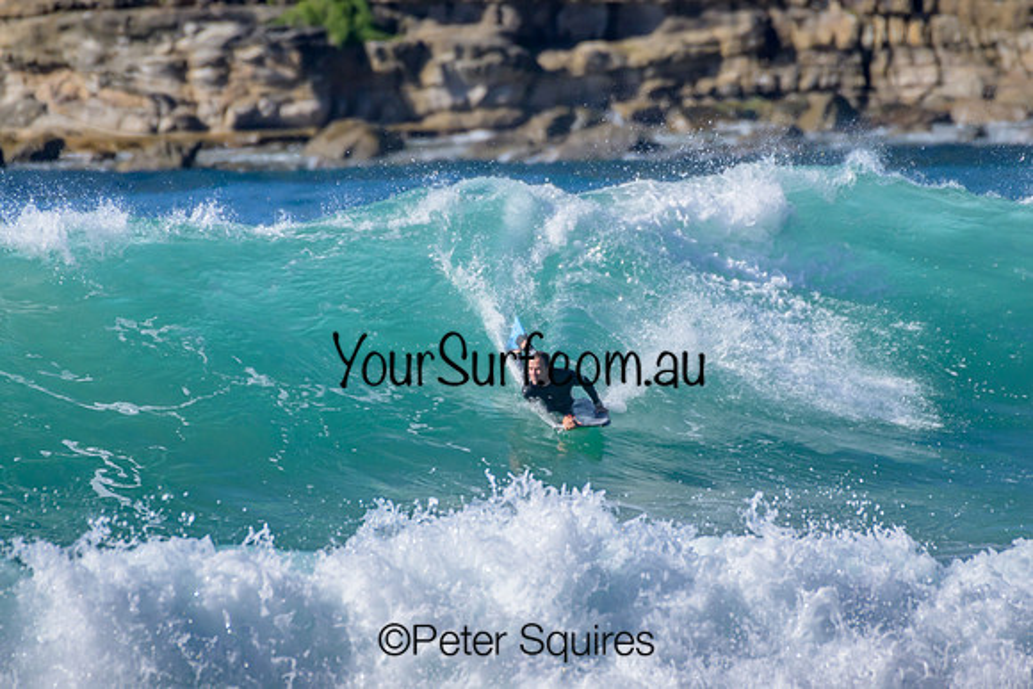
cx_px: 516
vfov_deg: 1.4
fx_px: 28700
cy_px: 344
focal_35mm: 1000
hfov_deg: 2.1
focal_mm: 1000
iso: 1000
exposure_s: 1/2000
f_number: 11
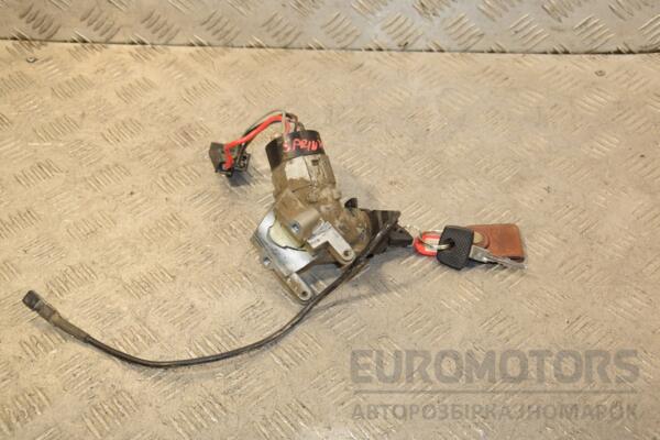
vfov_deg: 25.8
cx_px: 330
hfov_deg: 37.9
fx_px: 962
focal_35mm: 52
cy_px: 220
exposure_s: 1/200
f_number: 5.6
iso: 800
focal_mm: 35
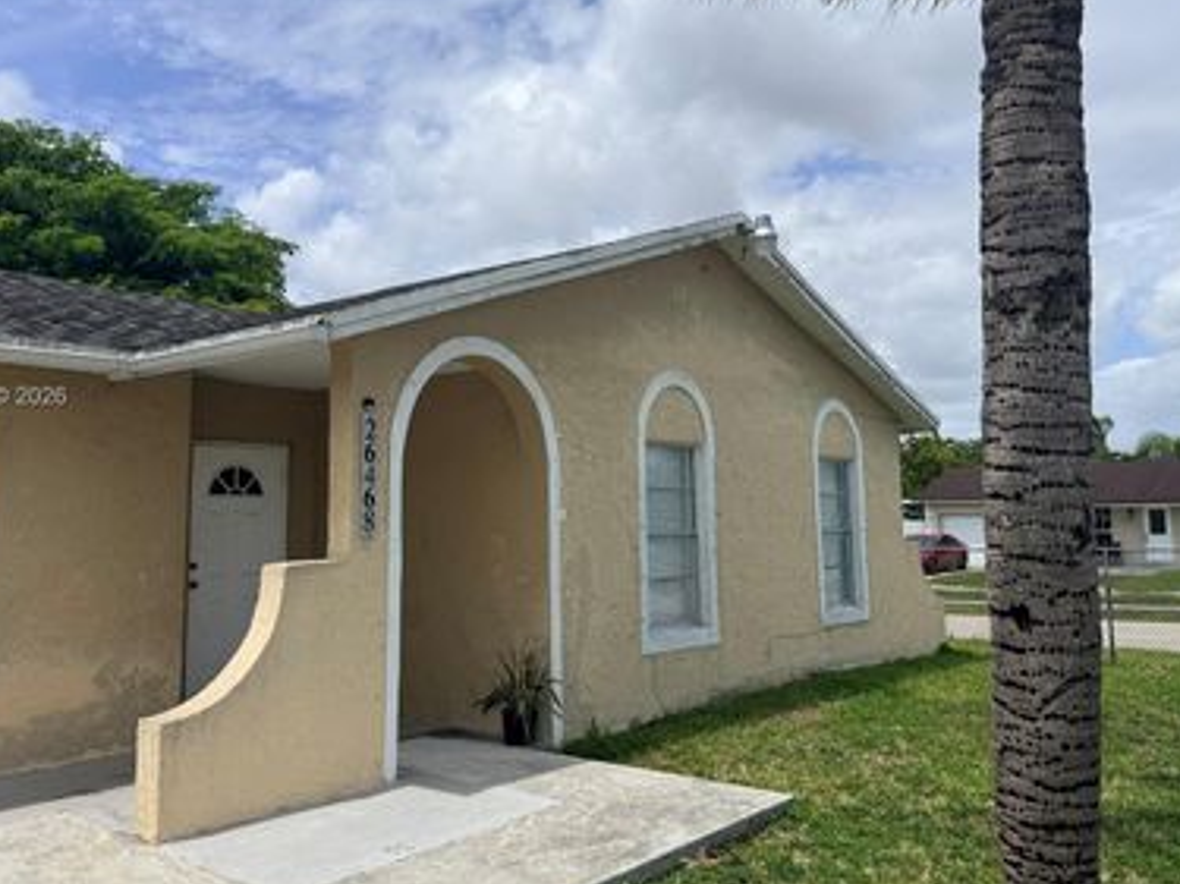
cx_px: 548
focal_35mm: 32
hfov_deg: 56.8
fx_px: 1090
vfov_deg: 44.1
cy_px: 398
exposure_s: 1/8130
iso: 80
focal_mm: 6.76
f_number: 1.78
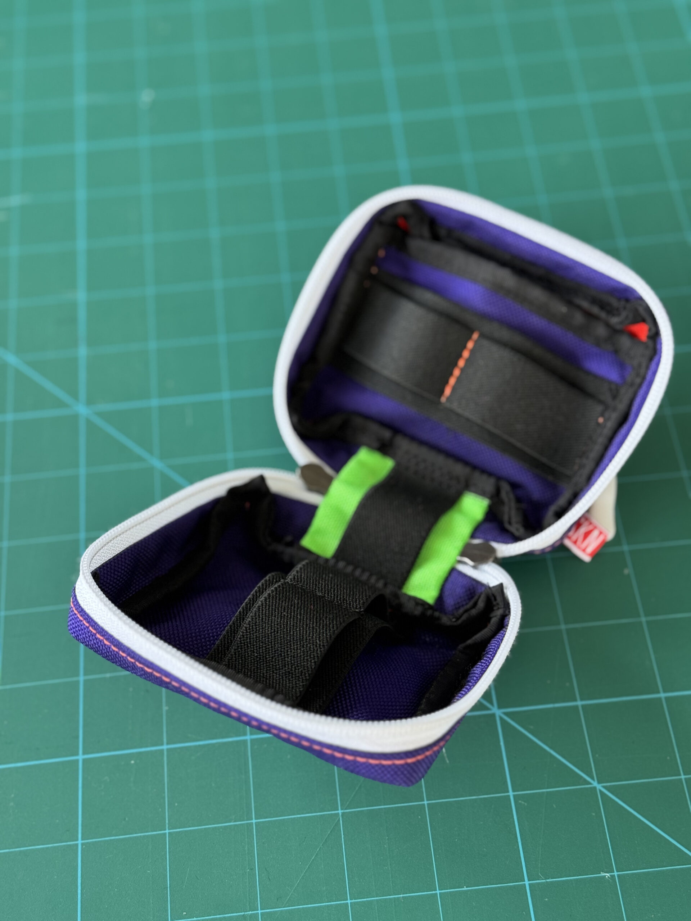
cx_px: 346
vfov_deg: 39.7
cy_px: 460
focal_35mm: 48
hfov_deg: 30.3
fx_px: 1278
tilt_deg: -59.0
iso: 100
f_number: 1.78
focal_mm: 6.76
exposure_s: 1/60
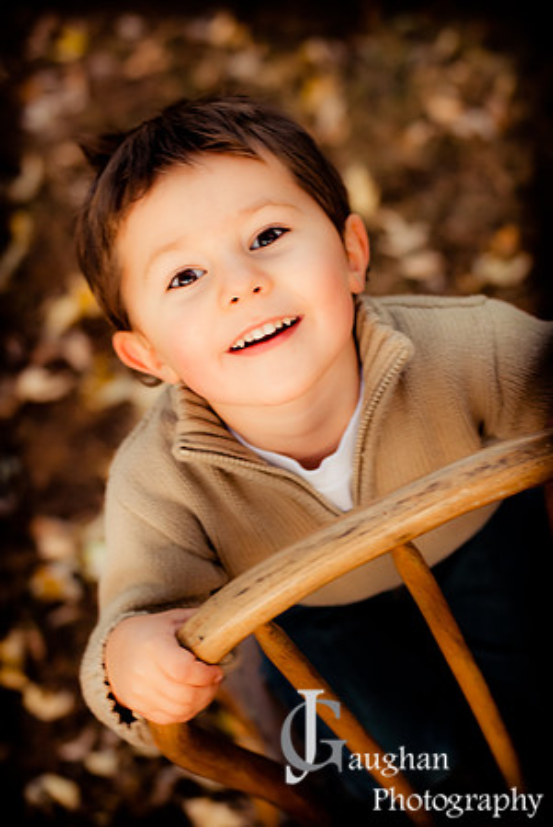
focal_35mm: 75
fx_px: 1724
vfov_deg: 27.0
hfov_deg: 18.2
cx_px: 276
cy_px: 414
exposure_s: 1/160
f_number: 2.8
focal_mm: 50
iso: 400
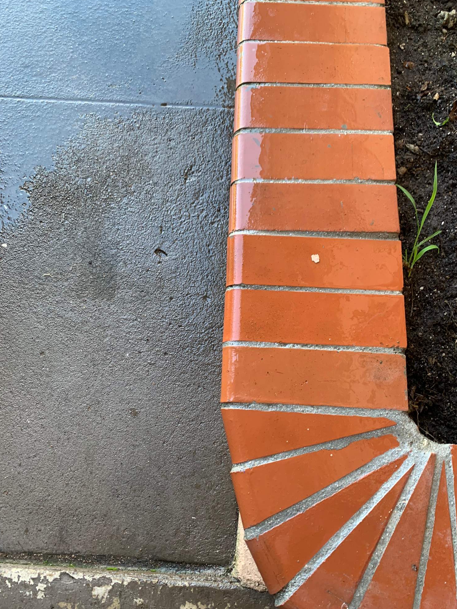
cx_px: 235
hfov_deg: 51.3
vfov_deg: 65.3
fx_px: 475
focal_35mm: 27
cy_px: 302
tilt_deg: -75.6
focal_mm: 4.25
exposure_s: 1/97
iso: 100
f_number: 1.8
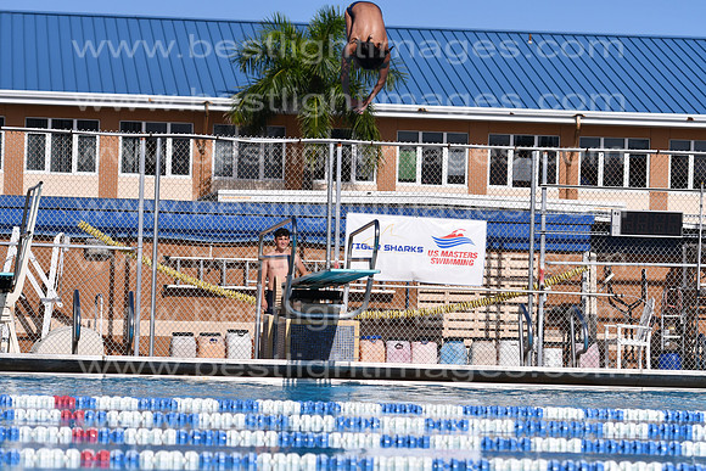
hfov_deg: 13.4
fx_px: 3001
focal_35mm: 153
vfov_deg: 9.0
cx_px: 353
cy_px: 236
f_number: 4.5
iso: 220
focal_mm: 102
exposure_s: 1/8000
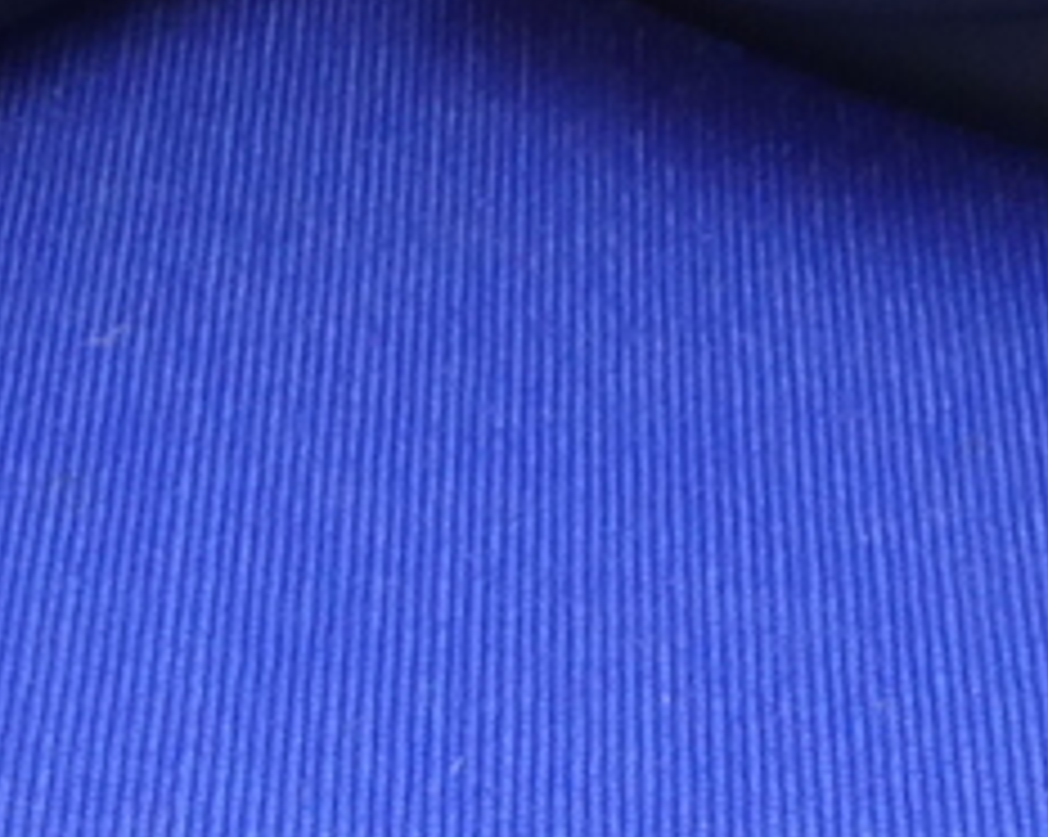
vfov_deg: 8.4
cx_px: 693
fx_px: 5454
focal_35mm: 176
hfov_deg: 11.0
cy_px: -662
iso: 200
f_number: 8
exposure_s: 1
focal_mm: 6.3
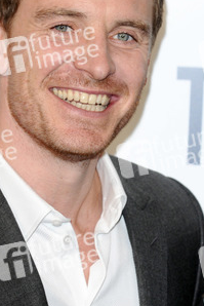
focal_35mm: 333
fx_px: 2824
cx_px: 76
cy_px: 103
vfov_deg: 6.2
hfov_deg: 4.1
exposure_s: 1/250
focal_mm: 165
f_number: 5
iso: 320
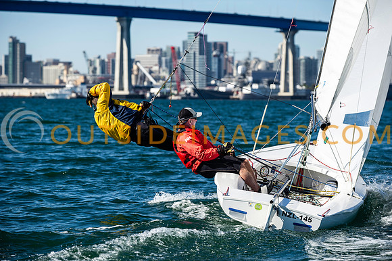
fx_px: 1578
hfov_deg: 14.2
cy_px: 130
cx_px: 196
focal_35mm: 145
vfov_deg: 9.5
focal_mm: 145
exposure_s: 1/2000
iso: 320
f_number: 5
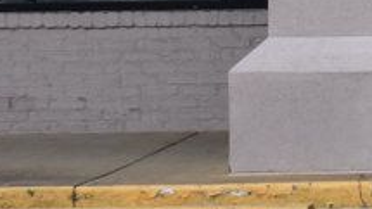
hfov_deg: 8.5
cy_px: -112
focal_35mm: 231
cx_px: 874
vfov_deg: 5.2
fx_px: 2284
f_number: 11
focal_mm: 31
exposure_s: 1/500
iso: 360
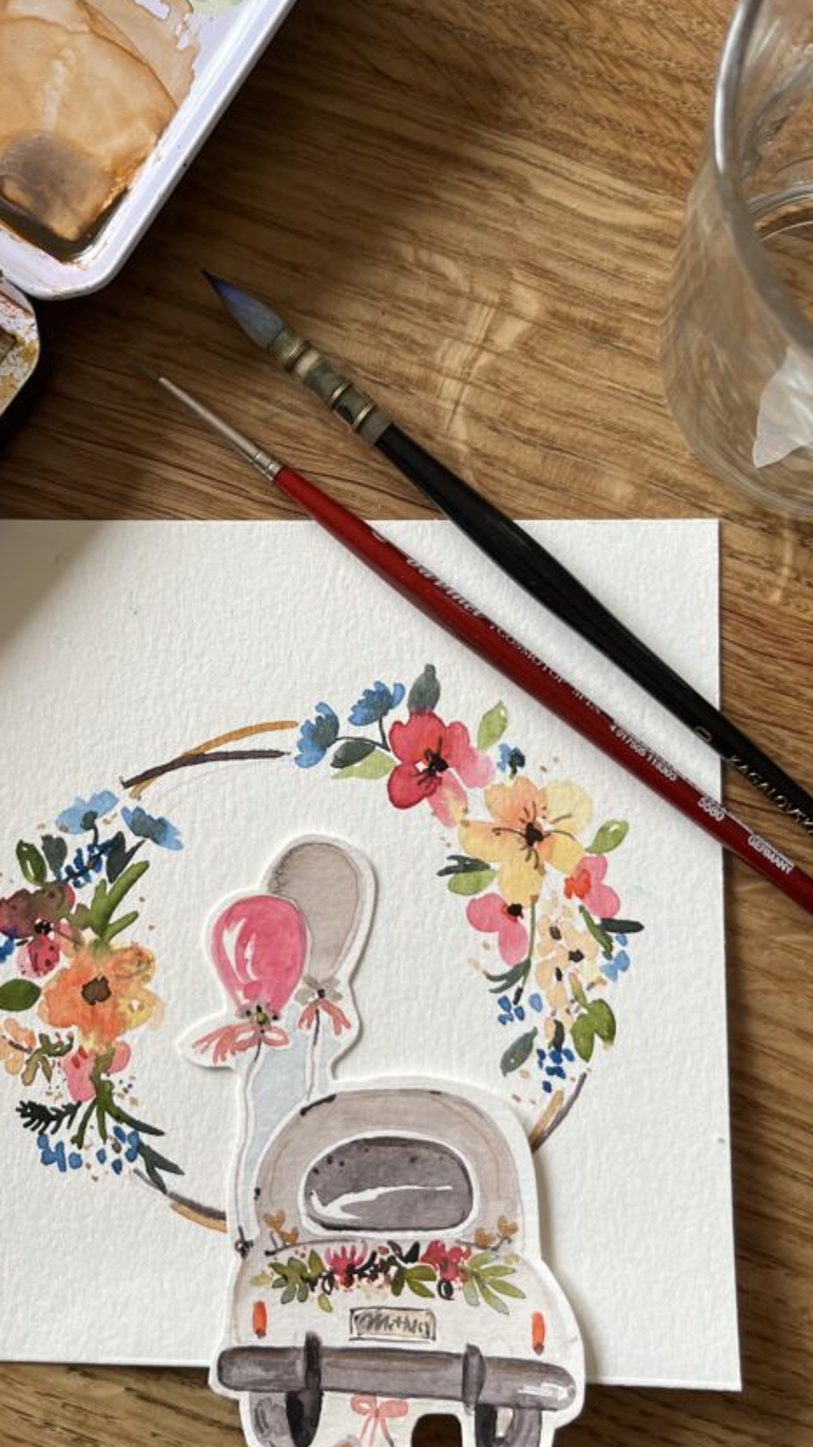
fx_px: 1342
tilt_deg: -86.8
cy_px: 717
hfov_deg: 33.6
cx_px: 331
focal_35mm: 35
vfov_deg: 56.6
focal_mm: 5.1
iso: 64
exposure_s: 1/122
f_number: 1.6
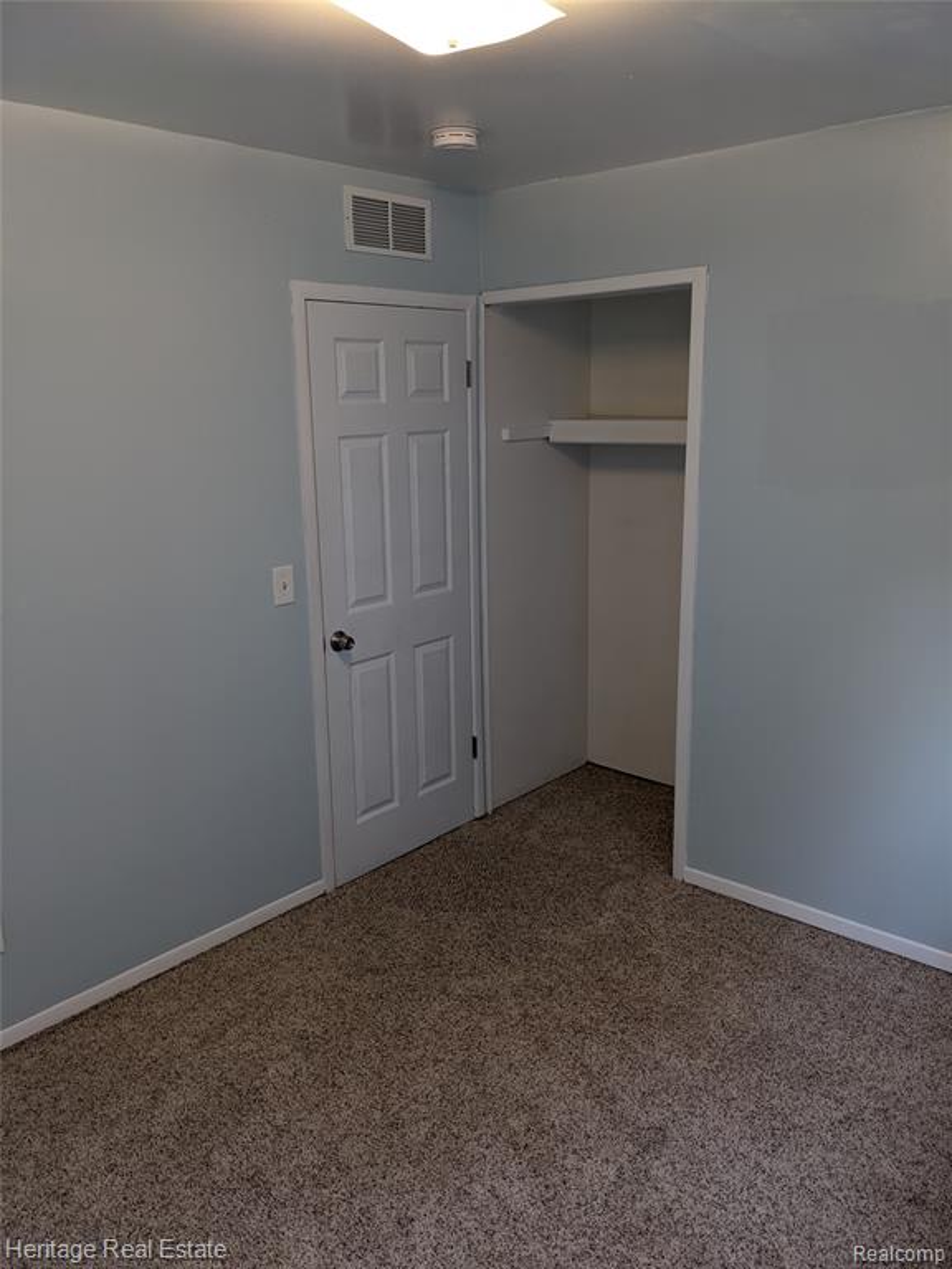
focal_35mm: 27
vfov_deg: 65.3
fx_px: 990
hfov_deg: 51.4
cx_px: 476
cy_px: 634
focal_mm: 4.38
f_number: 1.73
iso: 102
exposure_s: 1/60
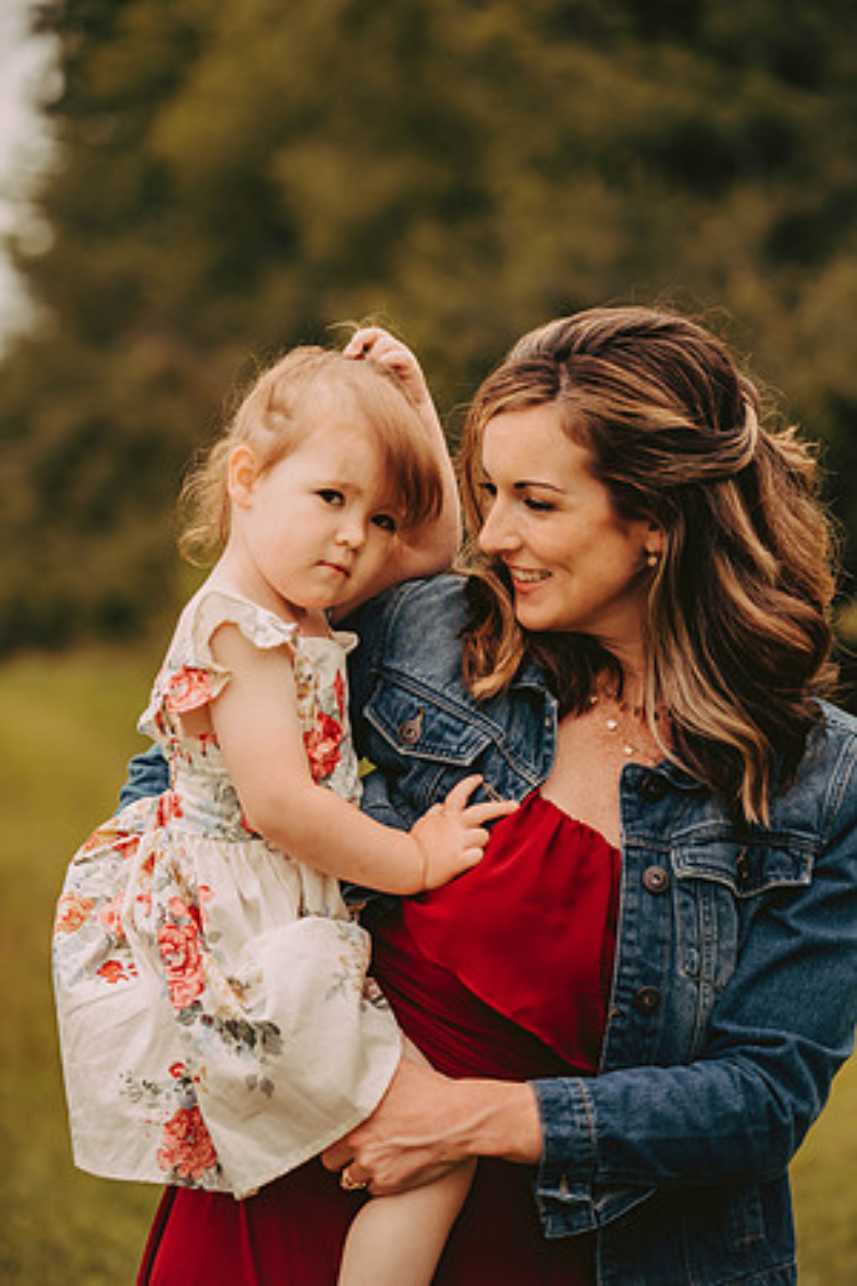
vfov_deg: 21.5
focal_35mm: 95
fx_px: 3392
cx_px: 428
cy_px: 643
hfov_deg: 14.4
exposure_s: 1/3200
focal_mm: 95
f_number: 2.8
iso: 640
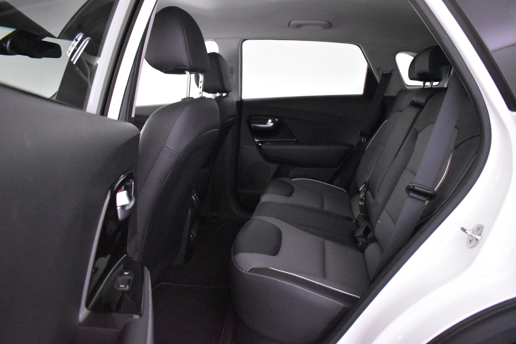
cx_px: 258
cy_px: 172
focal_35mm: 27
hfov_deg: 67.4
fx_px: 387
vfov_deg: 47.9
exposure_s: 1/60
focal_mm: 18
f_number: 3.5
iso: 10000
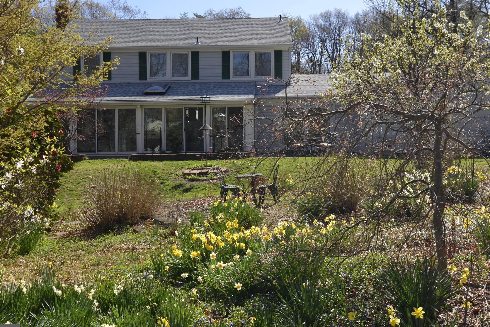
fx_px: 599
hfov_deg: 44.5
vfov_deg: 30.5
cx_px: 256
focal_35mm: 44
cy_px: 147
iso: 100
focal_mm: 24
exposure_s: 1/160
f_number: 6.3
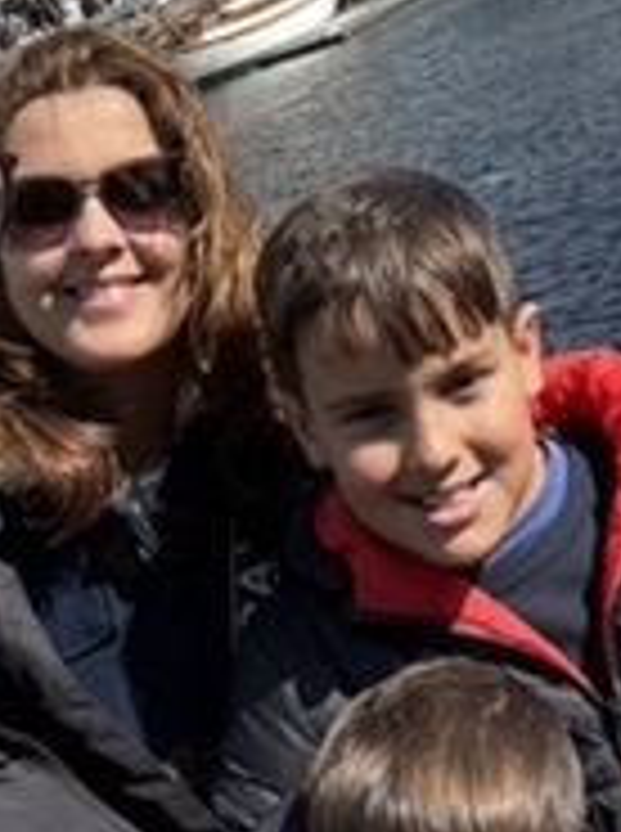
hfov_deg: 18.8
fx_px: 1872
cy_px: 49
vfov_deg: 24.2
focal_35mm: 78
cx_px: 369
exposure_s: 1/1125
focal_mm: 2.69
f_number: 1.9
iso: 25
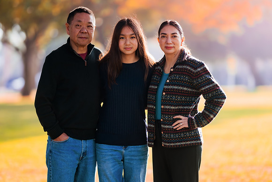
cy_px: 91
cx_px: 136
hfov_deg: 15.2
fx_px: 1020
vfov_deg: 10.2
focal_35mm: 135
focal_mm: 135
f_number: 1.8
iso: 80
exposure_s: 1/400
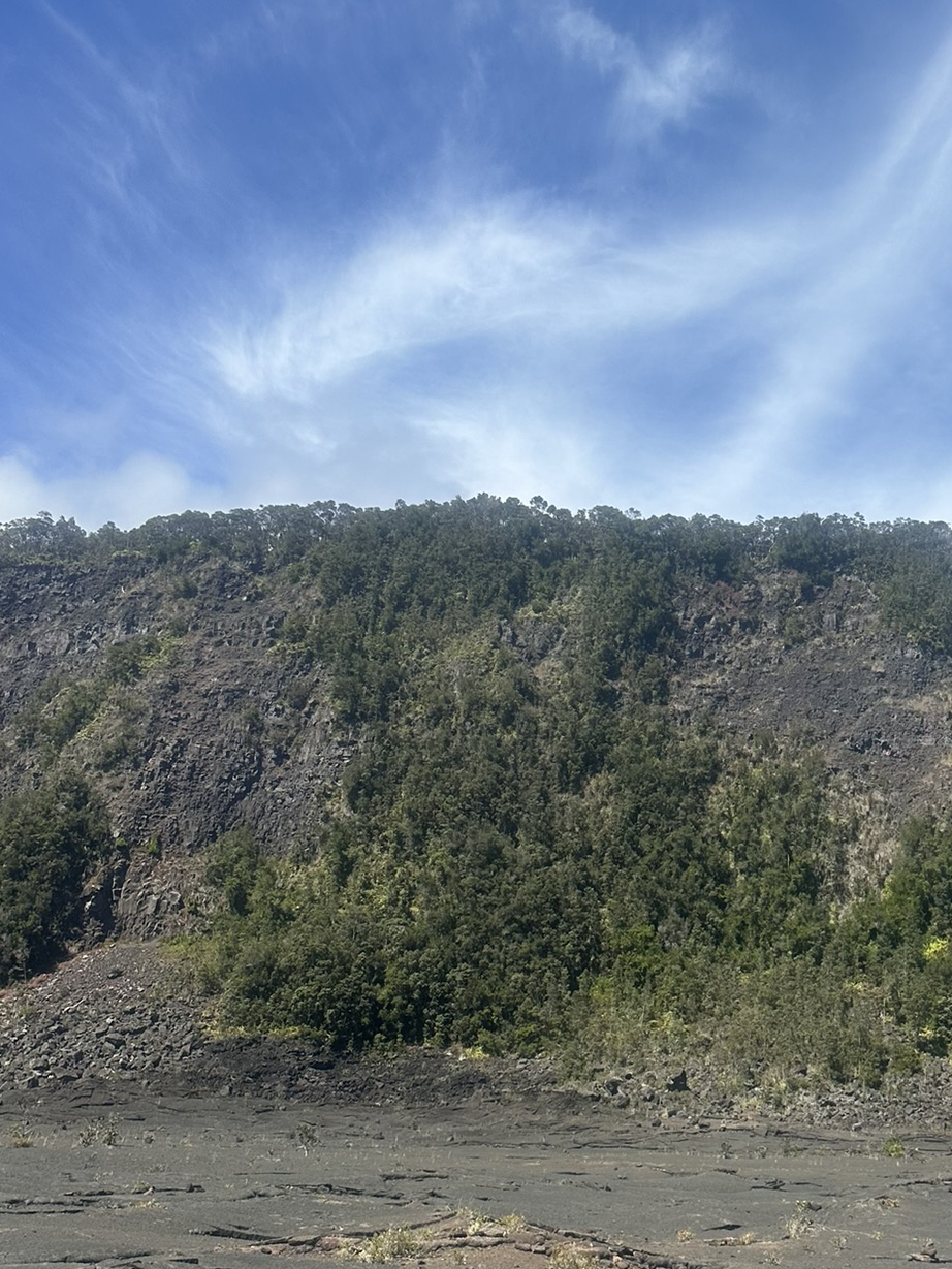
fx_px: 1467
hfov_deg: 34.8
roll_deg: -3.8
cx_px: 769
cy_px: 745
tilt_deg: +17.6
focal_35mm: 40
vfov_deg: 46.6
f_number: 1.78
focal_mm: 6.86
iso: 80
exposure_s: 1/4016
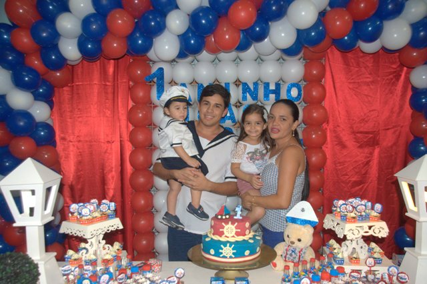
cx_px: 214
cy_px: 142
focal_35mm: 32
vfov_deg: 41.7
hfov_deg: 59.5
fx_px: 373
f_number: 4
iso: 800
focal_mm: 21
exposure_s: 1/60
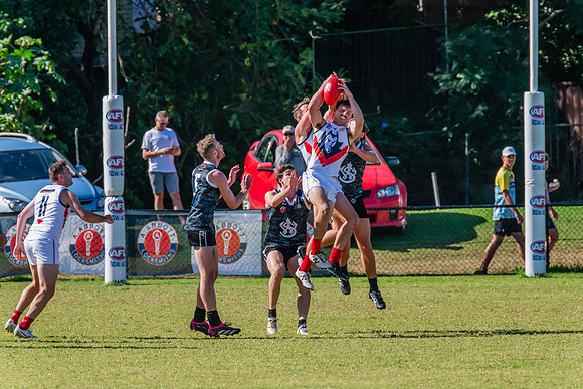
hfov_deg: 3.2
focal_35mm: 651
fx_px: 10547
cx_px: 305
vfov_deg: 2.1
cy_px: 185
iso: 1600
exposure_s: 1/1600
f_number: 10
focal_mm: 600
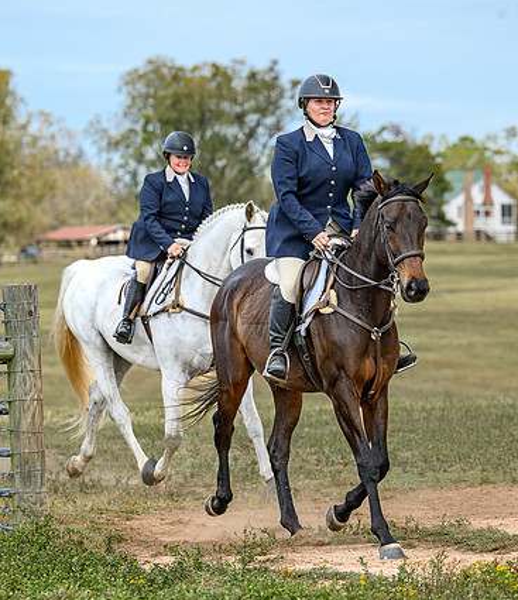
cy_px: 325
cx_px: 257
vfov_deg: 10.4
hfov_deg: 9.0
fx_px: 3297
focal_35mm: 180
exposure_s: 1/1000
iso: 400
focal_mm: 120
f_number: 3.5
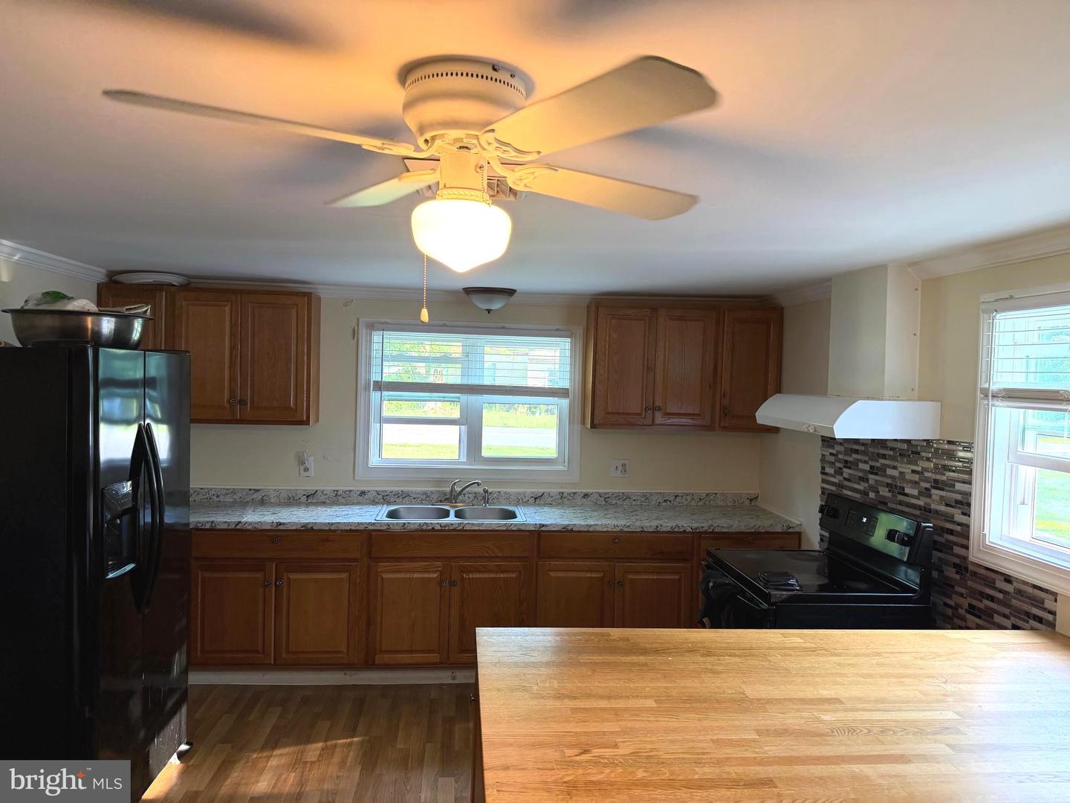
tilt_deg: -2.1
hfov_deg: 71.6
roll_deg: -1.0
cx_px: 535
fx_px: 742
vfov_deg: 56.8
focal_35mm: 24
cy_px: 402
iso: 160
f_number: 1.78
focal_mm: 6.76
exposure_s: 1/60
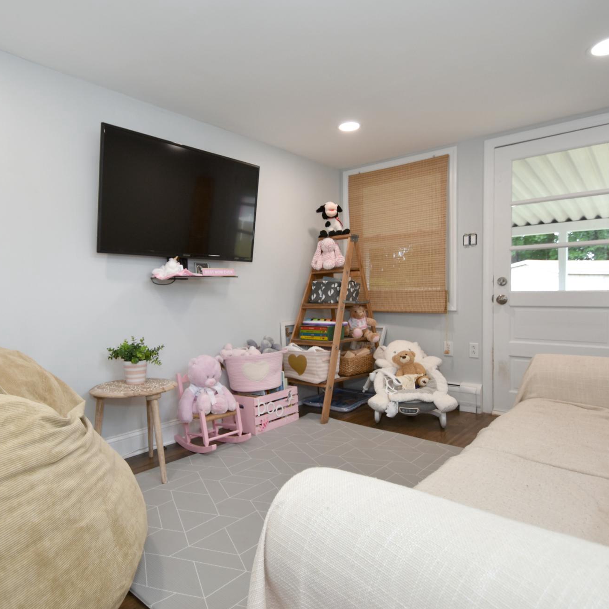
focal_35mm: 20
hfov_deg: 74.6
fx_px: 398
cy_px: 302
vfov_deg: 74.8
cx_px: 271
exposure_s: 1/60
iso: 250
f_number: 4
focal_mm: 10
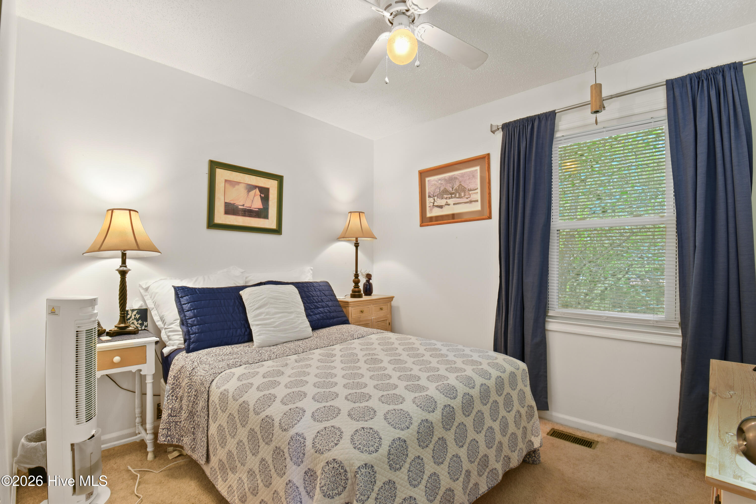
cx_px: 378
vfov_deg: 73.8
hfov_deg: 96.7
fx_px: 336
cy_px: 252
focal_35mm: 16
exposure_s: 2.5
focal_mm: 16
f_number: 9
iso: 100
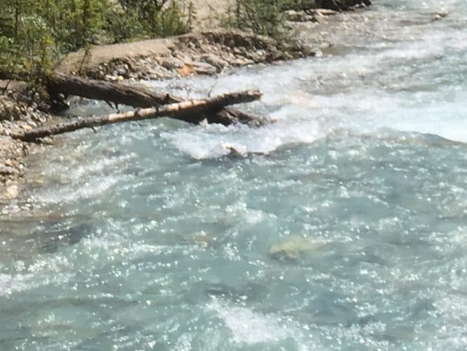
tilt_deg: +4.8
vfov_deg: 11.5
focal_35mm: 122
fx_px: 1646
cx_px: 143
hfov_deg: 16.1
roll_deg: +0.5
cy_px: -234
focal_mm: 4.15
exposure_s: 1/2639
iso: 32
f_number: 2.2
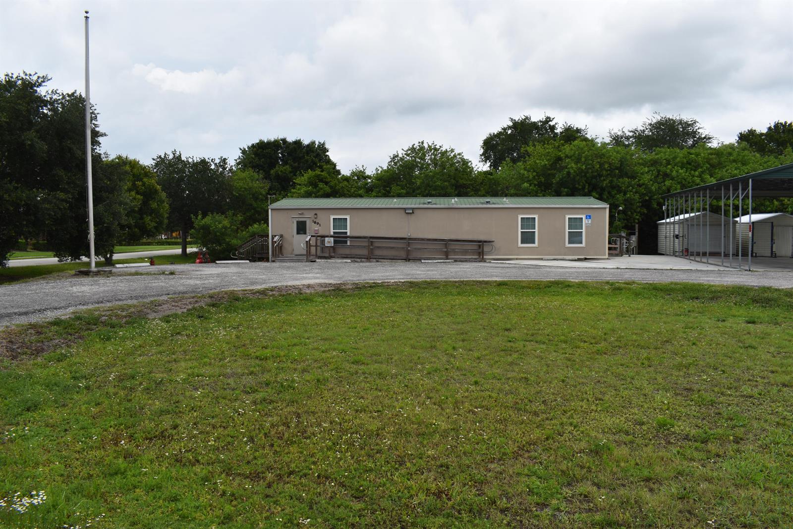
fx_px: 595
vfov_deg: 47.9
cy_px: 264
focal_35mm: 27
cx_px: 396
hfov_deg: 67.4
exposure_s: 1/320
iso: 100
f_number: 9
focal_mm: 18
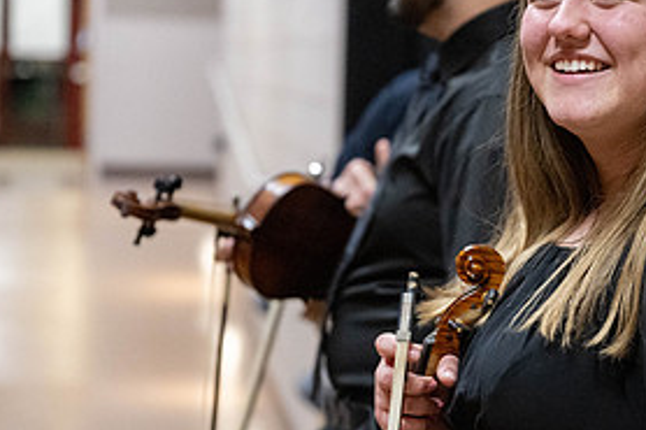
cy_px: 194
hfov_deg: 14.0
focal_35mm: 146
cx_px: 458
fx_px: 2618
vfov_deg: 9.4
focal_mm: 70
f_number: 2.8
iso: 6400
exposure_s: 1/250
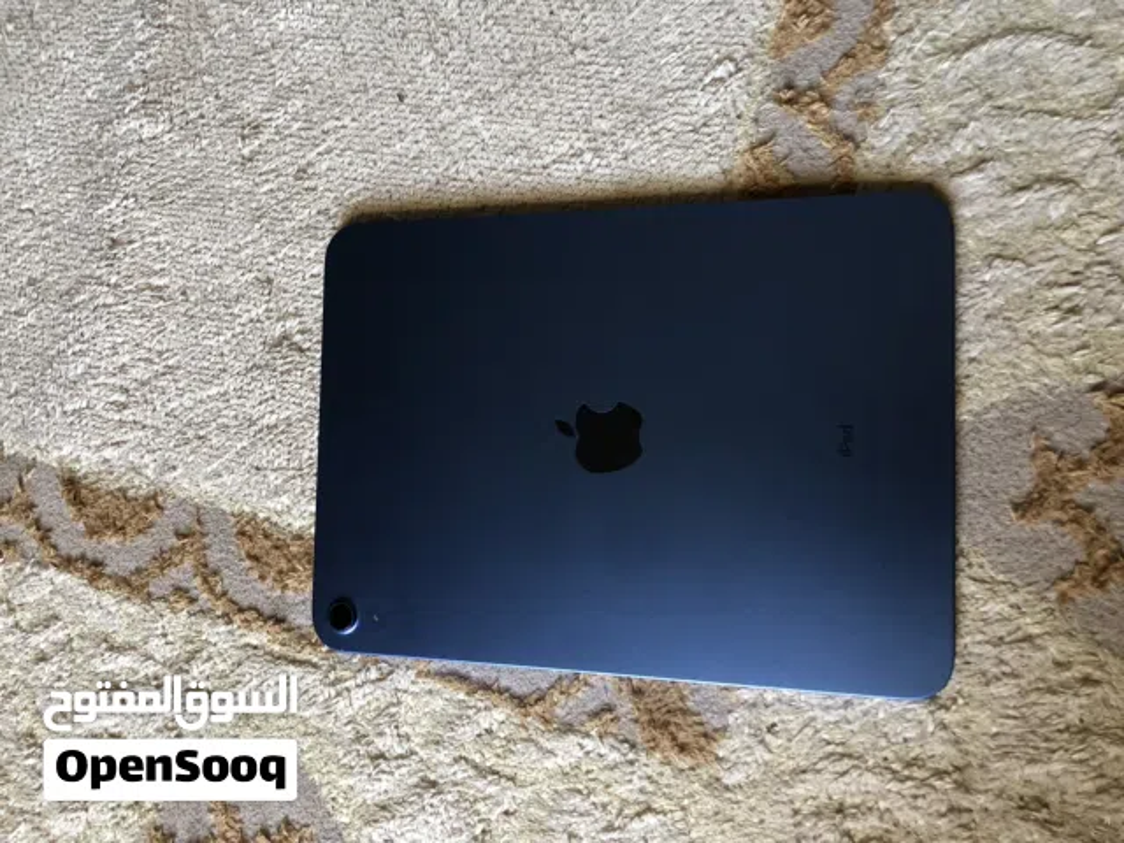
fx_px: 909
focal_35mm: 28
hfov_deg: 63.4
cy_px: 422
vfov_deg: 49.7
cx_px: 562
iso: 40
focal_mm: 4
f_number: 1.8
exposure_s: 1/17
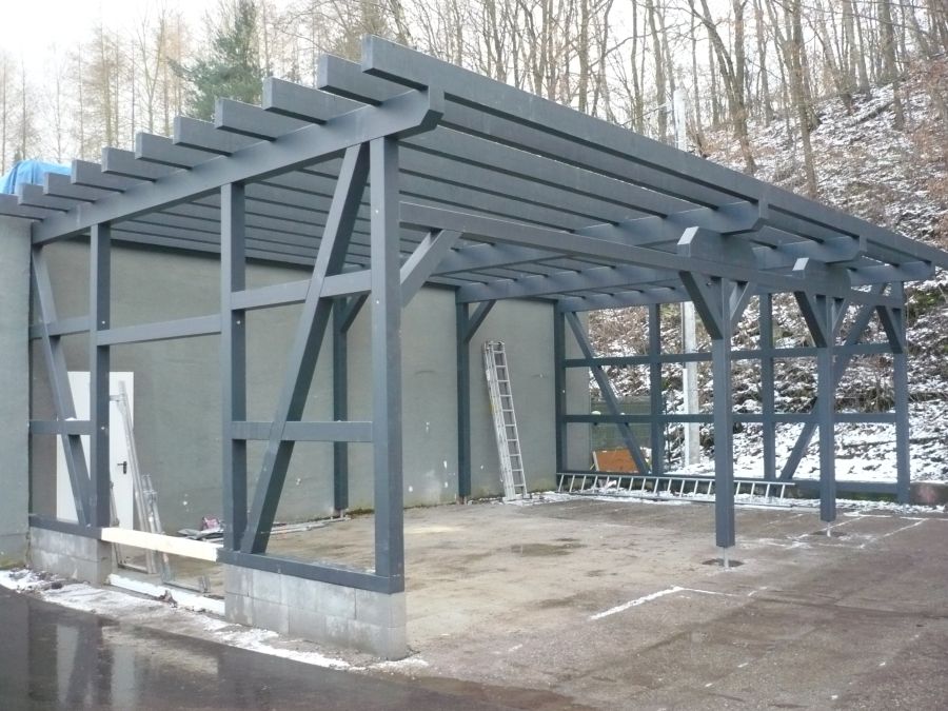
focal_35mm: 35
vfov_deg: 40.7
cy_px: 356
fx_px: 959
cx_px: 474
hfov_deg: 52.6
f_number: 2.8
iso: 320
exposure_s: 1/125
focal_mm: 5.8
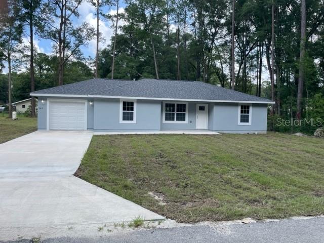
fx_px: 243
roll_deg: -0.8
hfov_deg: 67.3
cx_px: 162
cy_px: 122
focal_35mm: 26
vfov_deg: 53.1
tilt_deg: +0.0
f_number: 1.6
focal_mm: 4.2
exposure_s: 1/818
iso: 32
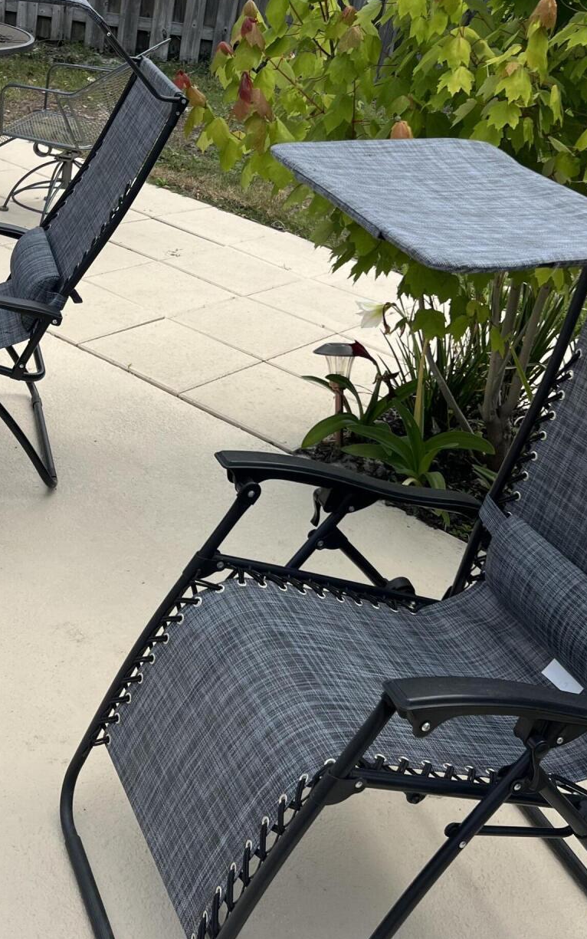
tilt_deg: -18.1
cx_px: 228
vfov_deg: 43.7
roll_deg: -8.3
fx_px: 1151
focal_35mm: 45
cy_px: 304
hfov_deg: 28.5
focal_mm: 5.7
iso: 50
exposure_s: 1/3704
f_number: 1.5
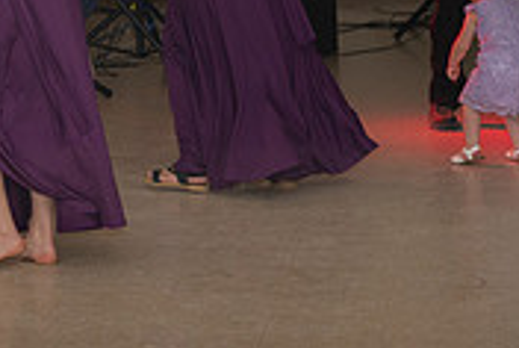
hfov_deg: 12.8
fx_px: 2282
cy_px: -72
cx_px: -27
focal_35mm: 158
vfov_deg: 8.6
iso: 800
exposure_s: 1/125
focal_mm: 48
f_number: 3.5
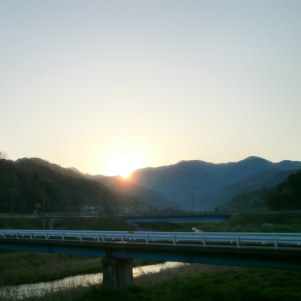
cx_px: 114
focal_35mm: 41
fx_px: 403
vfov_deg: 40.9
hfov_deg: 40.7
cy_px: 148
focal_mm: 5.58
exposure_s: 1/200
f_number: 8.4
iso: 64
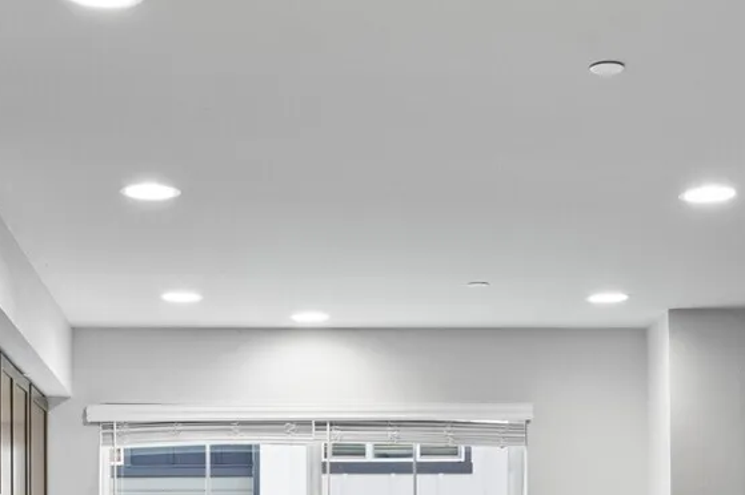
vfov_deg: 14.8
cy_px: 656
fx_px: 1820
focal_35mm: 88
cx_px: 300
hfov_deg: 23.1
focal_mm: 19.5
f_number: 8
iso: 250
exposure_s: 1/2.5
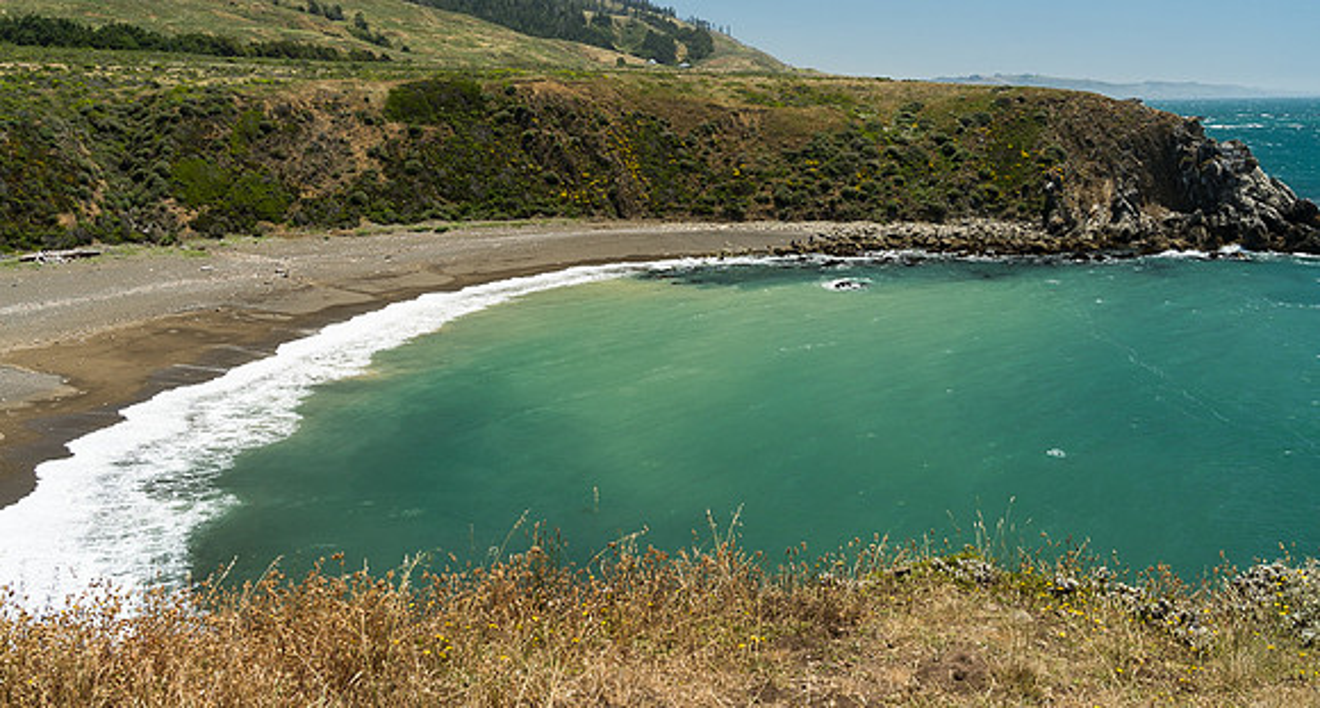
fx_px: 1283
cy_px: 268
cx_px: 660
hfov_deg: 54.4
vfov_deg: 30.7
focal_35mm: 37
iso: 400
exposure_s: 1/100
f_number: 16
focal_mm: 35
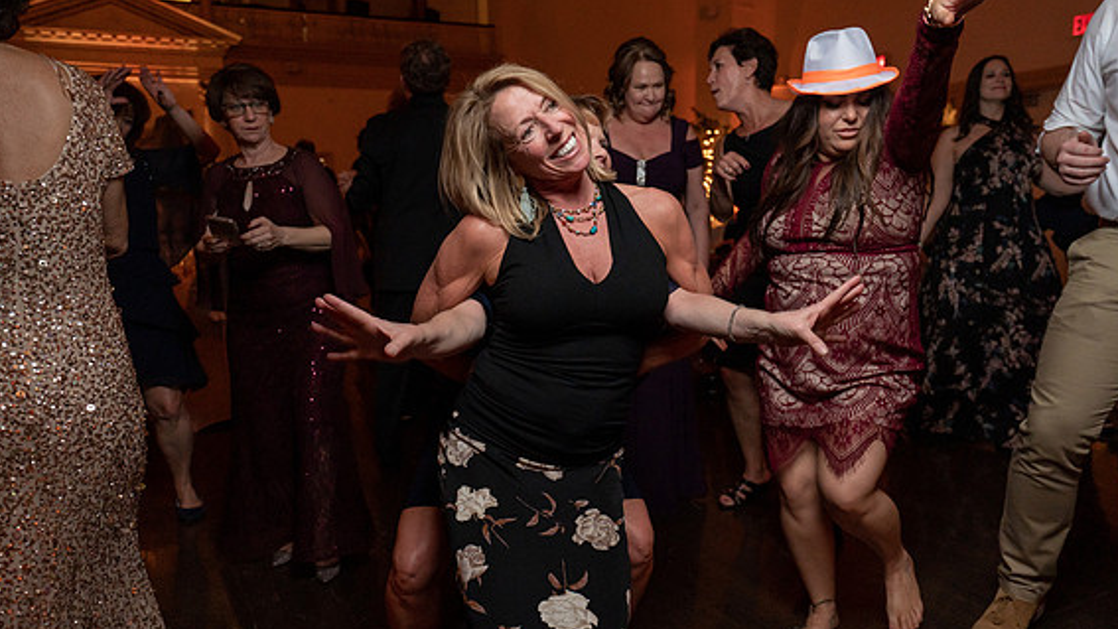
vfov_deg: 42.9
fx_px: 800
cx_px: 565
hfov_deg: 69.9
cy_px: 328
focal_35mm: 27
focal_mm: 25
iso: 2000
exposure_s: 1/200
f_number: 4
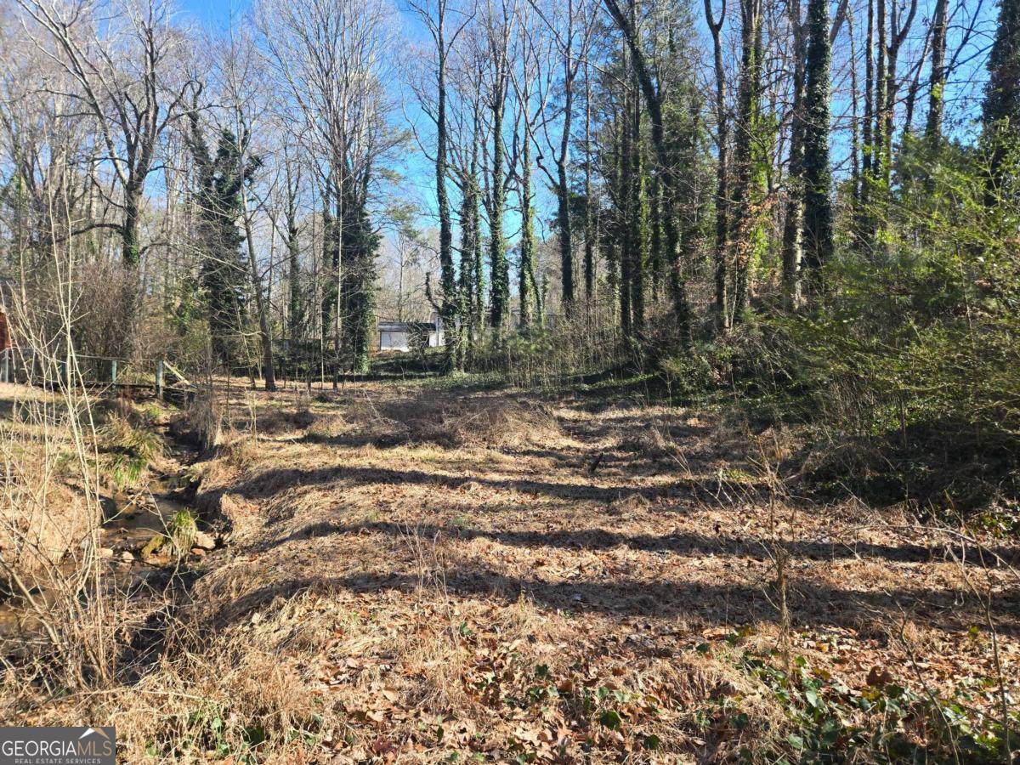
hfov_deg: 73.9
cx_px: 510
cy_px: 382
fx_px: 678
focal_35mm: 23
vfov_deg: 58.9
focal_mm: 5.4
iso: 80
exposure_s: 1/1142
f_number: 1.8
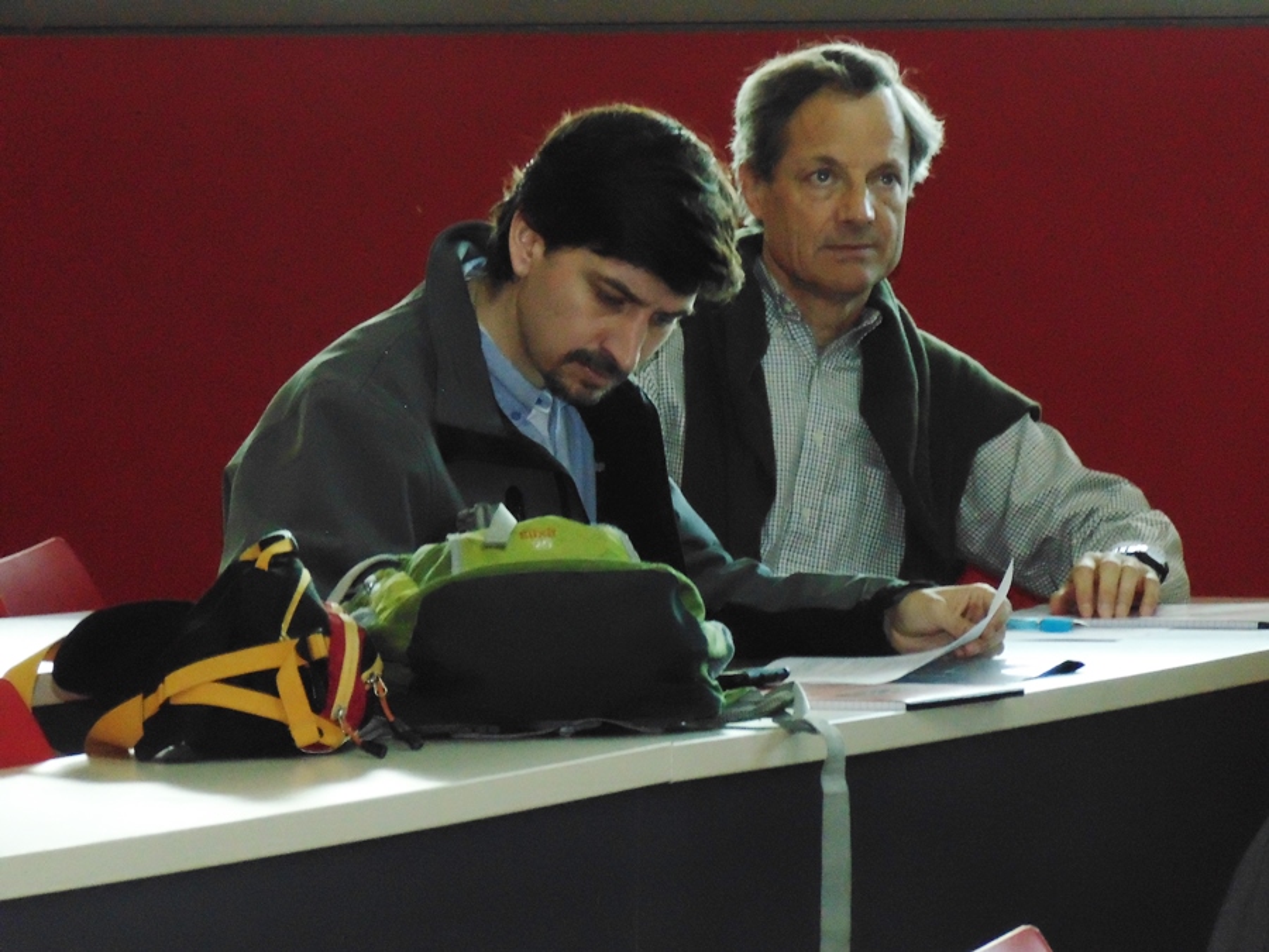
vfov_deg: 6.3
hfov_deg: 8.4
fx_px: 8652
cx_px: 634
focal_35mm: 236
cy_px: 476
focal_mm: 42.3
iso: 800
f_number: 5.6
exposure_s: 1/60
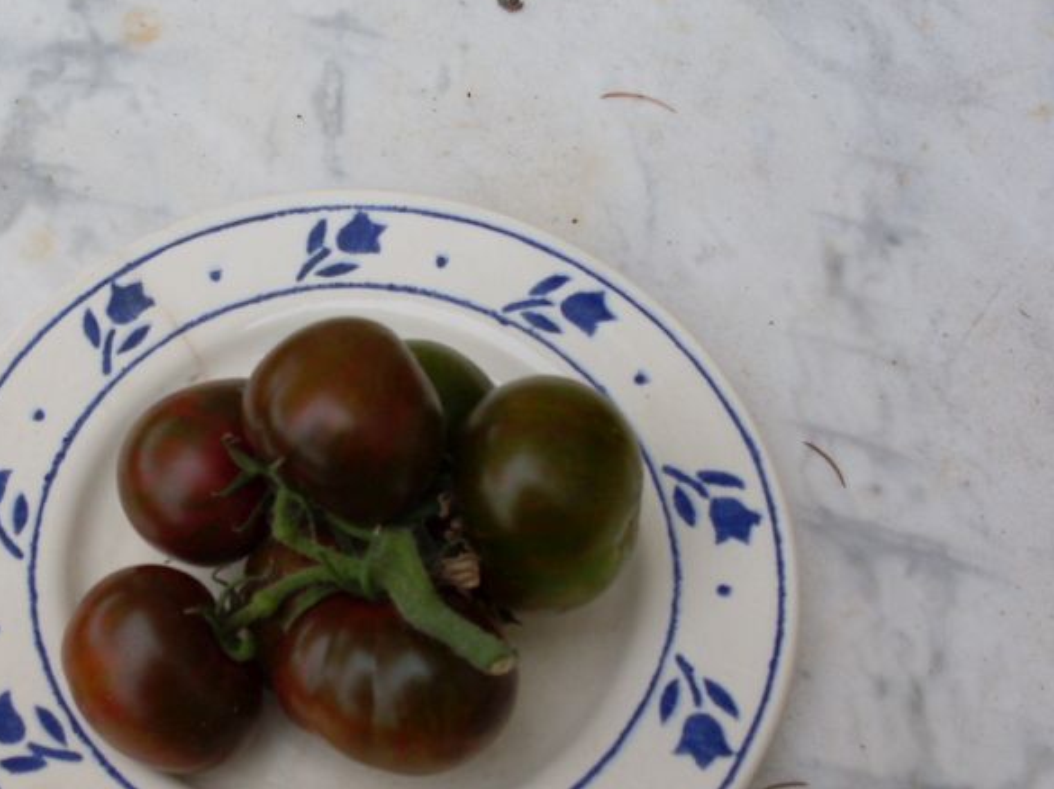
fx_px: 1582
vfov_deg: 27.9
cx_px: 335
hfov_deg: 36.4
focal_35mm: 52
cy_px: 495
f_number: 2.8
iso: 80
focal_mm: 6.3
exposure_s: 1/125
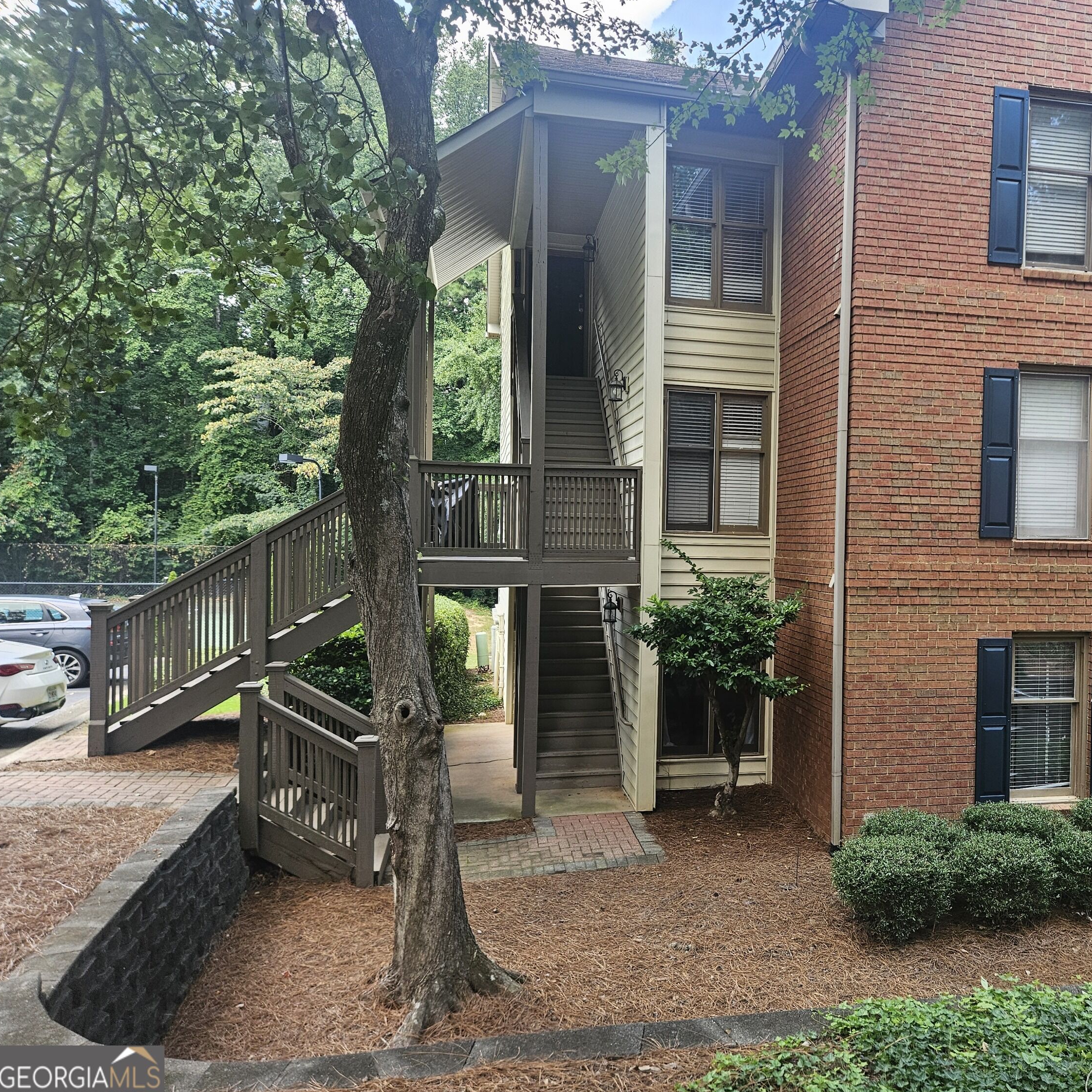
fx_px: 999
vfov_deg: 57.3
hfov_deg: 55.8
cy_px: 538
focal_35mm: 28
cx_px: 748
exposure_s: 1/180
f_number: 1.8
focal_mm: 5.4
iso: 64
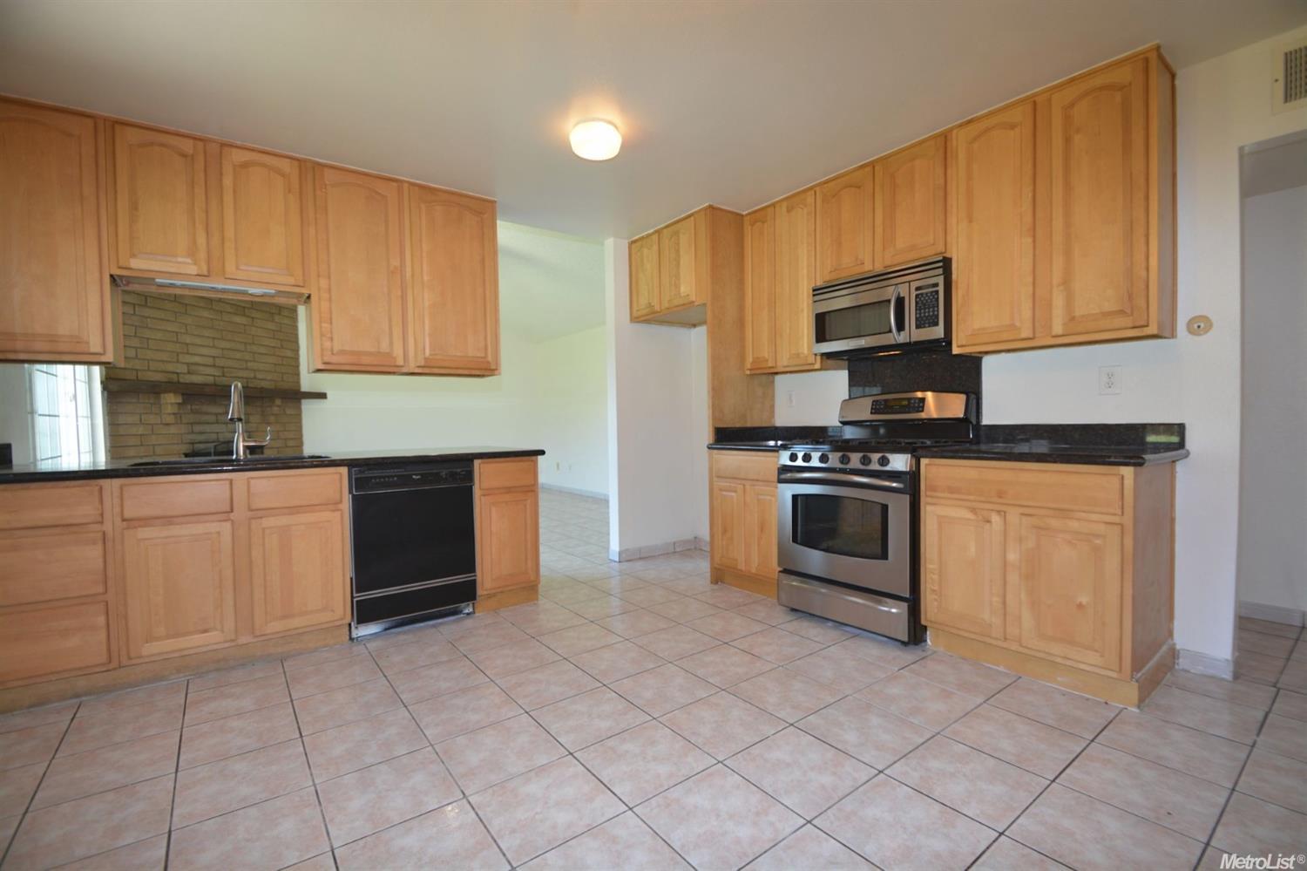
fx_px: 544
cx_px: 654
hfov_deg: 100.4
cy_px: 436
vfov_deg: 77.3
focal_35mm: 15
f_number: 4
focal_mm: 10
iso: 400
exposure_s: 1/60
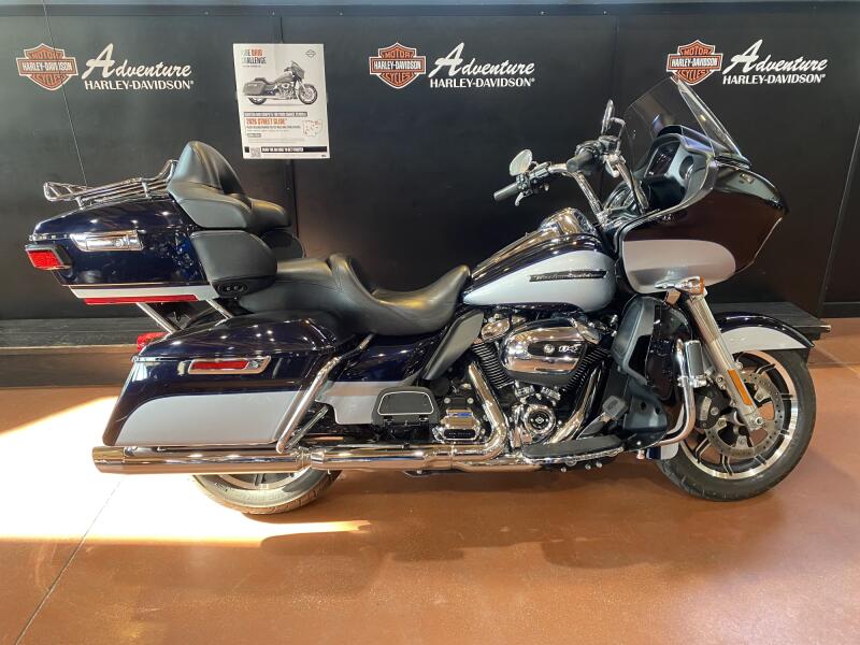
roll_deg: +0.4
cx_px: 430
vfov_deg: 53.1
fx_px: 646
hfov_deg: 67.3
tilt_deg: -20.2
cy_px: 322
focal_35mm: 26
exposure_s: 1/60
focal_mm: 4.25
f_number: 1.8
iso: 200
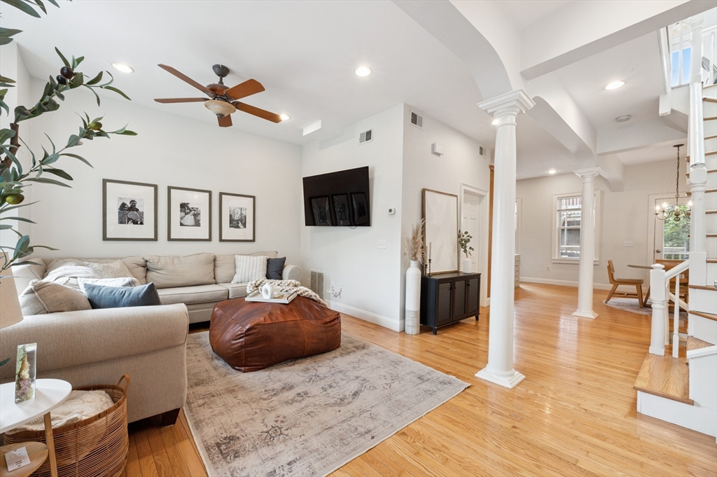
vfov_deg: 81.1
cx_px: 358
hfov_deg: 104.3
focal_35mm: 14
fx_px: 279
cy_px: 238
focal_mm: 14
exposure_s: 1.3
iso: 100
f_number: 22
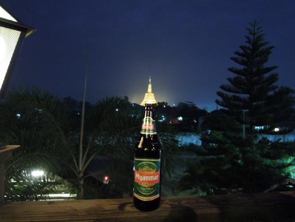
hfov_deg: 71.6
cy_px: 111
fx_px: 205
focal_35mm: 24
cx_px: 148
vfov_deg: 56.8
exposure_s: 1/2.5
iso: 800
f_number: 1.8
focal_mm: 4.3
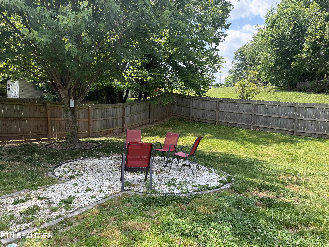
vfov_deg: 56.8
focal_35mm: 24
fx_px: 228
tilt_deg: -6.0
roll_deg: -1.8
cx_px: 164
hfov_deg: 71.6
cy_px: 124
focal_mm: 6.76
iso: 100
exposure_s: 1/1314
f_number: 1.78
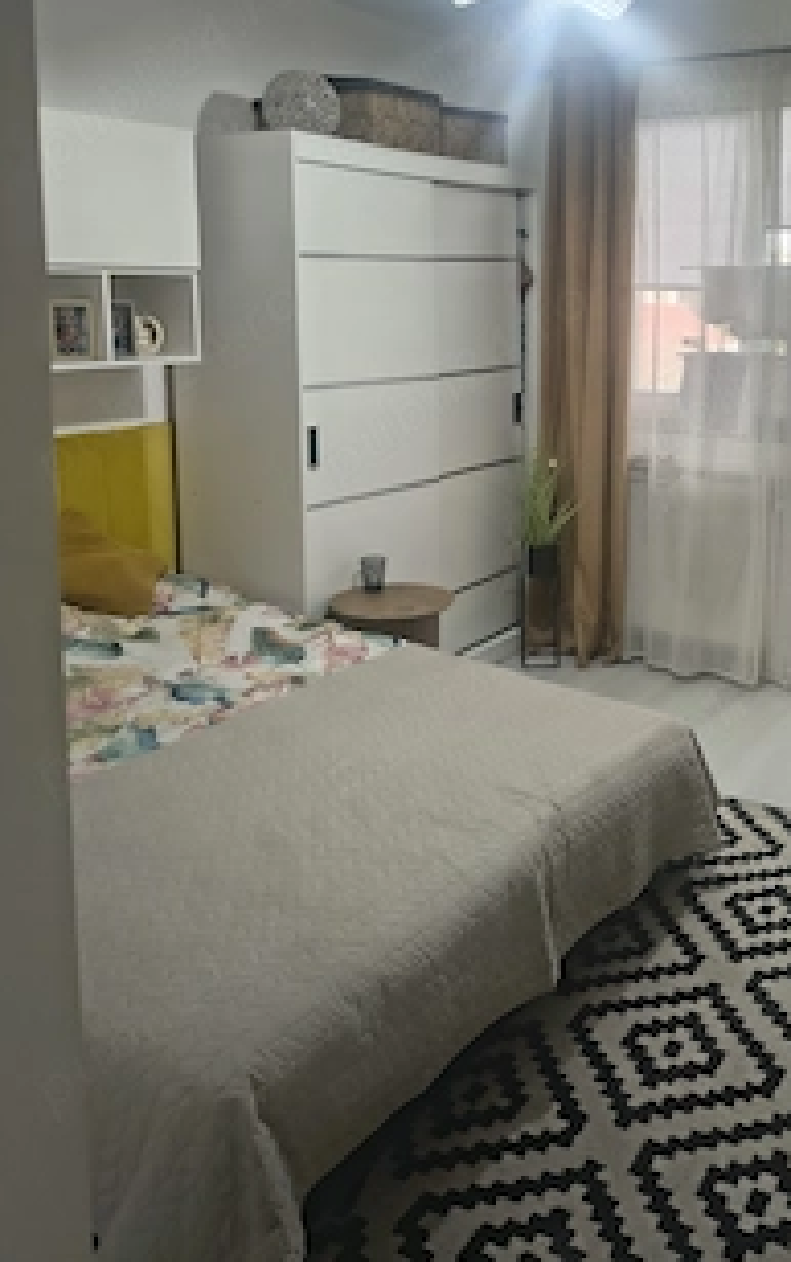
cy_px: 451
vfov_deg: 57.2
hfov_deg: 37.4
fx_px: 1136
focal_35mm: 33
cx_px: 598
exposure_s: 1/100
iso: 385
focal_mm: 5.56
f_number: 1.8
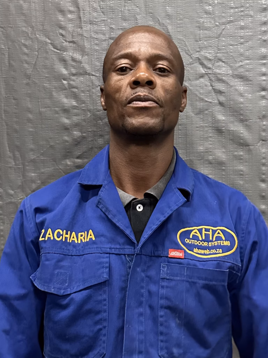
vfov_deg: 71.6
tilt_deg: -5.8
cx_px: 134
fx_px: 248
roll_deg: -1.8
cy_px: 179
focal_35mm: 24
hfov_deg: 56.8
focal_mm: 6.86
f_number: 1.78
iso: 800
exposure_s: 1/60
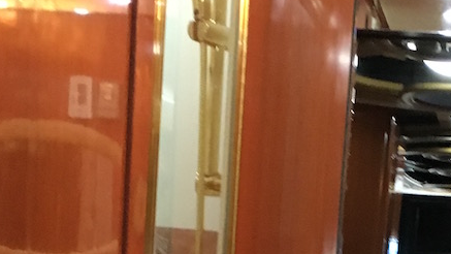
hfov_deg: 20.0
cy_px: 428
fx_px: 1268
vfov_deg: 10.8
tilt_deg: -6.5
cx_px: 330
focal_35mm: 106
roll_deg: -3.2
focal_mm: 4.15
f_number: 2.2
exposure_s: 1/15
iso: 250
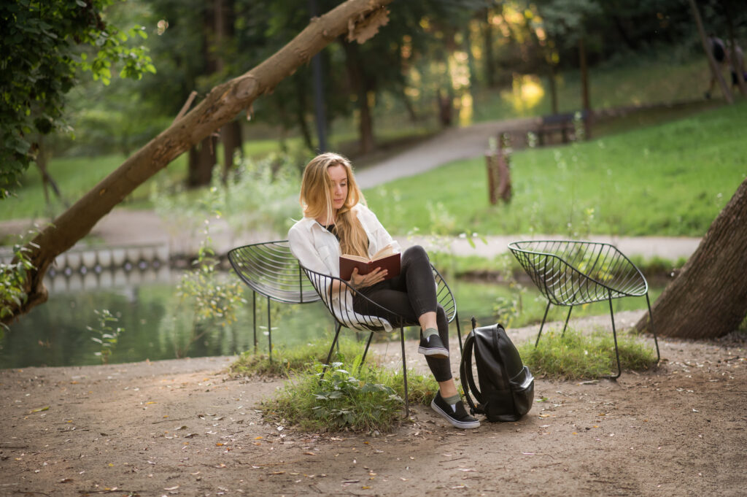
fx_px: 1762
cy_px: 248
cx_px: 374
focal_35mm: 85
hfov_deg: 23.9
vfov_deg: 16.0
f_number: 2
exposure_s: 1/320
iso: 400
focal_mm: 85
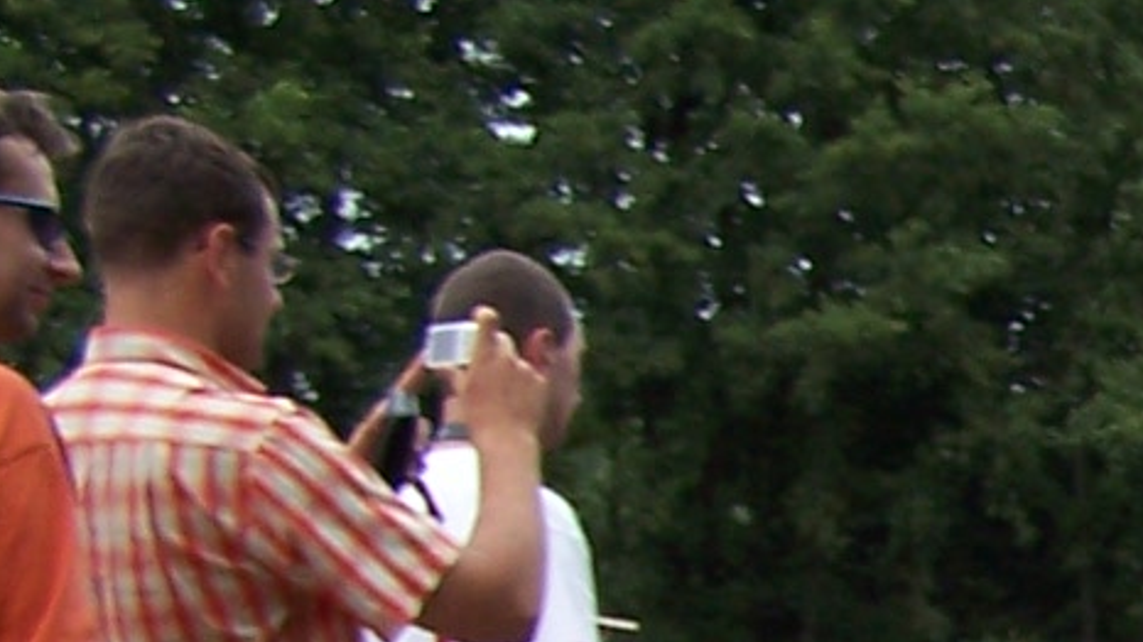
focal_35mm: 182
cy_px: 1350
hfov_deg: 10.7
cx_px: 2382
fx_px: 5515
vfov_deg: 6.4
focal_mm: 6.3
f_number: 2.8
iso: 80
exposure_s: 1/500
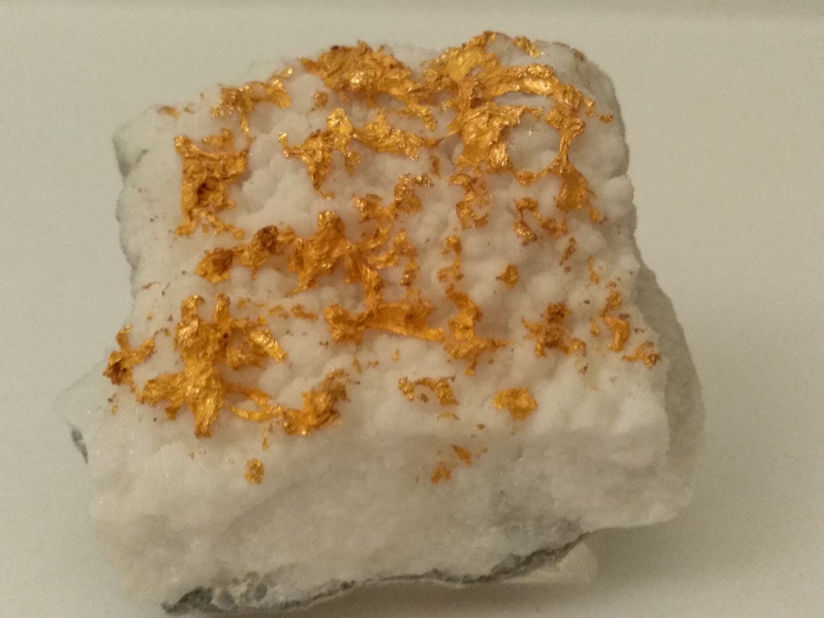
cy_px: 309
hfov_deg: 67.3
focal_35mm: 26
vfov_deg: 53.1
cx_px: 412
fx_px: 619
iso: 767
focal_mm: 3.54
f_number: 2
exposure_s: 1/25
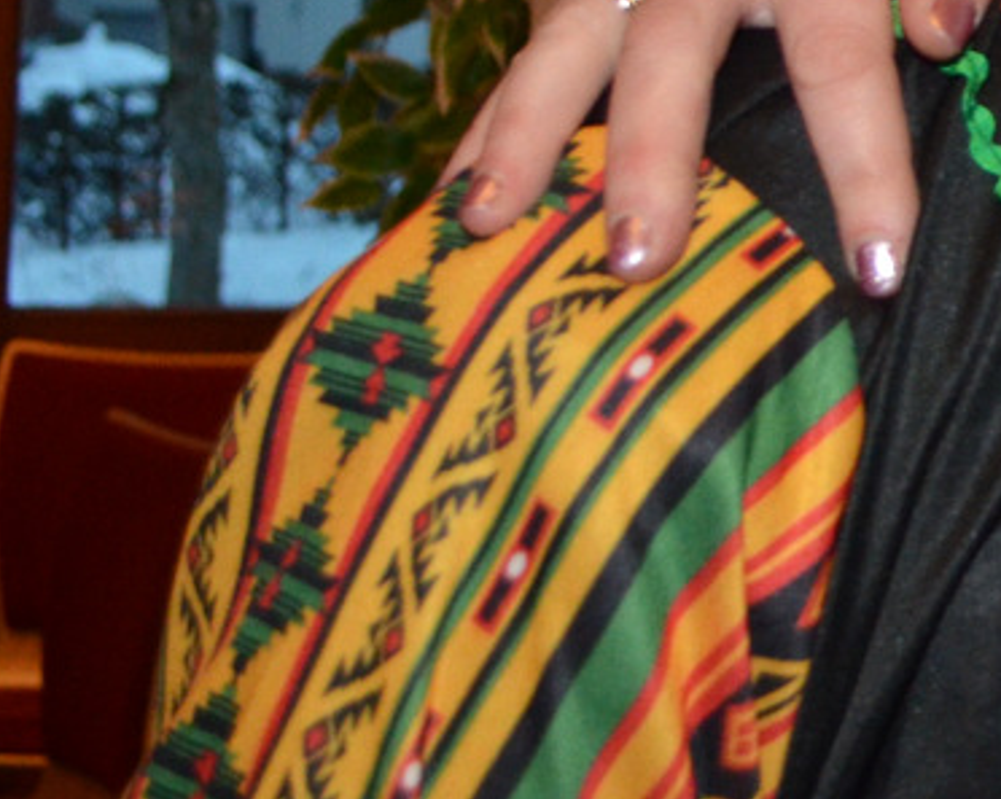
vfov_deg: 16.3
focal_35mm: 91
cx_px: 1593
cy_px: -124
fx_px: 2694
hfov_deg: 18.2
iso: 1250
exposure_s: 1/60
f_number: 4
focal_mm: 20
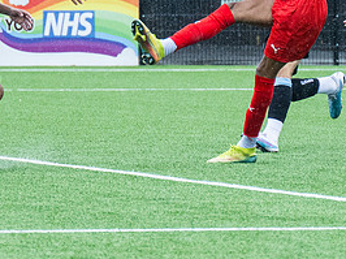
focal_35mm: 523
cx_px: 226
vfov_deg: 2.8
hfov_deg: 3.8
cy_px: -48
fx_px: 5223
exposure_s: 1/1600
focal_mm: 99
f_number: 4
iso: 1000
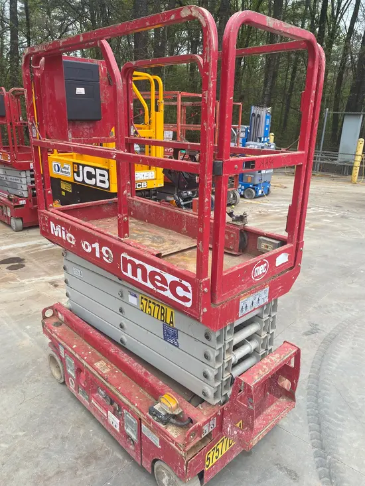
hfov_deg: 53.1
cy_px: 243
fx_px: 365
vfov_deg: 67.3
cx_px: 182
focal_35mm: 26
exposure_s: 1/337
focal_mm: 4.25
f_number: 1.8
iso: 32
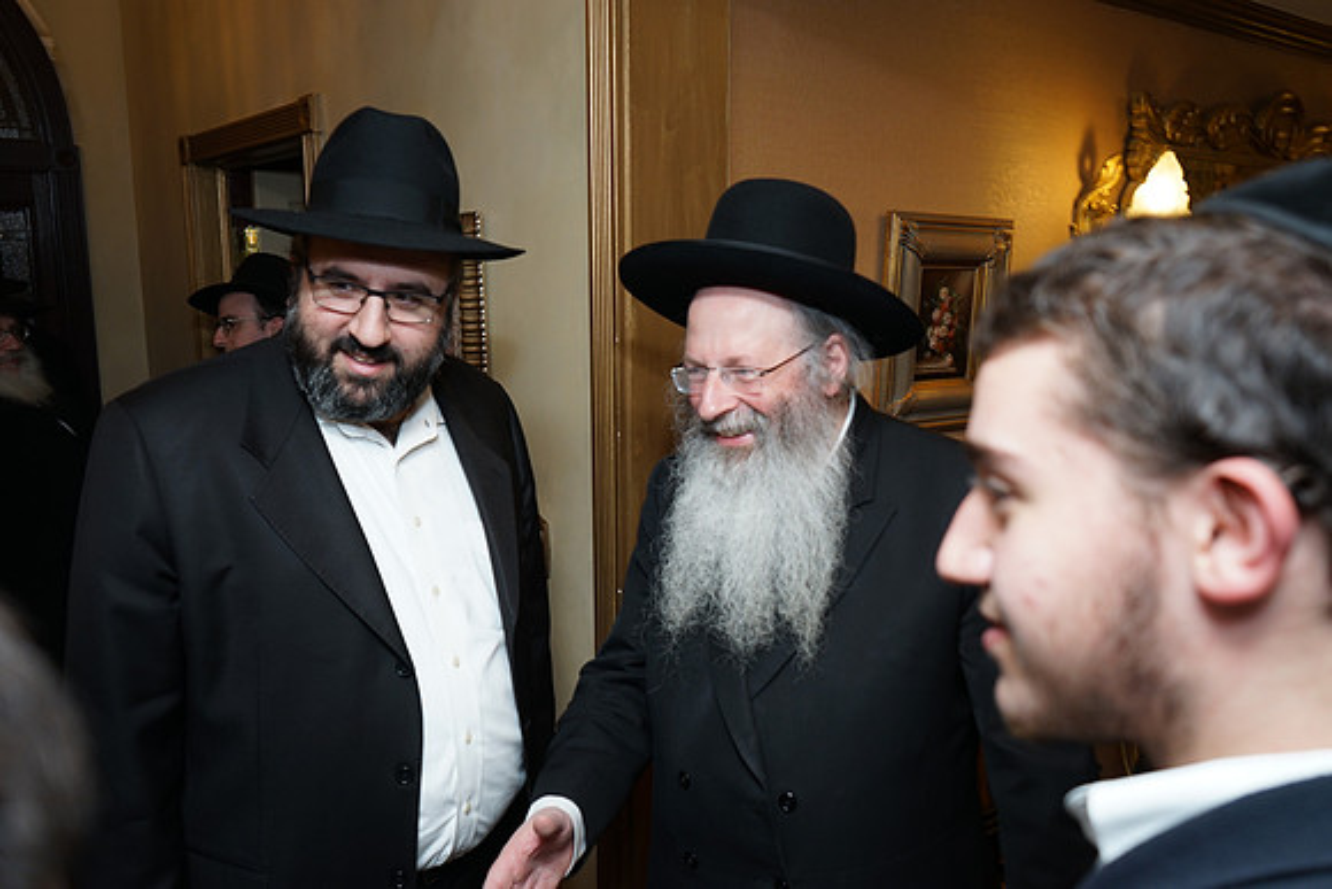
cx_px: 666
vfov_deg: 46.4
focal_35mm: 28
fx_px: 1036
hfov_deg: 65.5
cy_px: 444
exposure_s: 1/100
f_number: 5
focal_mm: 28
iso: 500
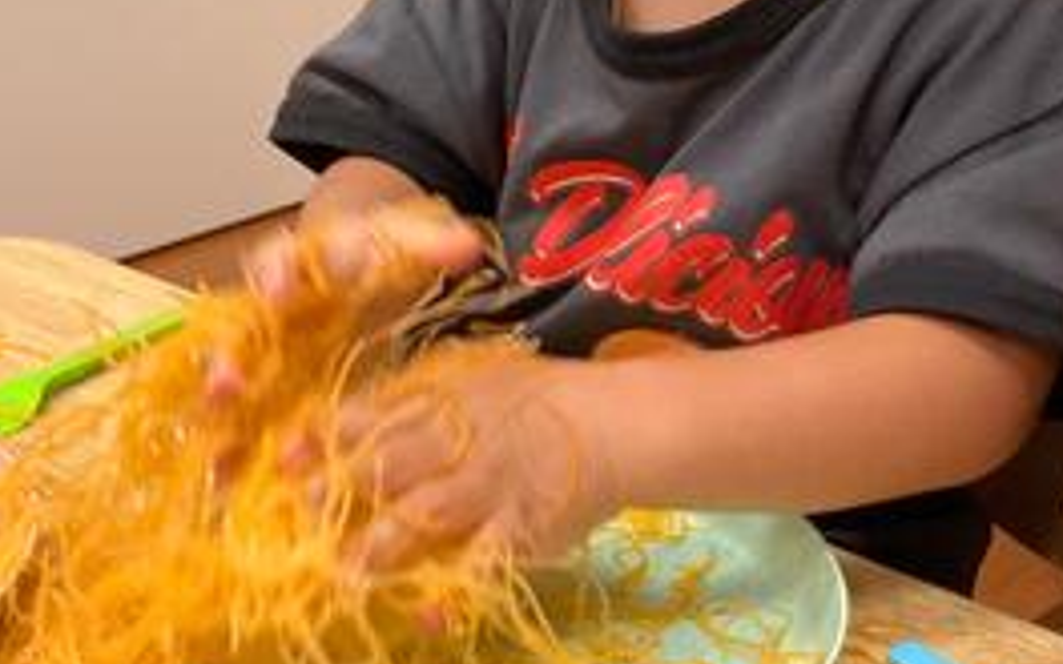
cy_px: 115
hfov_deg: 34.0
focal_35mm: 60
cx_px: 471
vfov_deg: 21.3
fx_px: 1738
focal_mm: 3.99
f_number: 1.8
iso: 80
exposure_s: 1/121
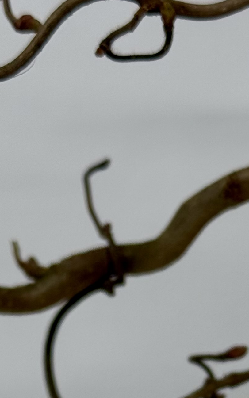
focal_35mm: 158
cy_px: 478
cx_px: 255
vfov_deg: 12.9
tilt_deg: -9.0
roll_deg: -0.5
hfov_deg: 8.3
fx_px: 1714
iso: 64
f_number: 1.78
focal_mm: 6.76
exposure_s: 1/570
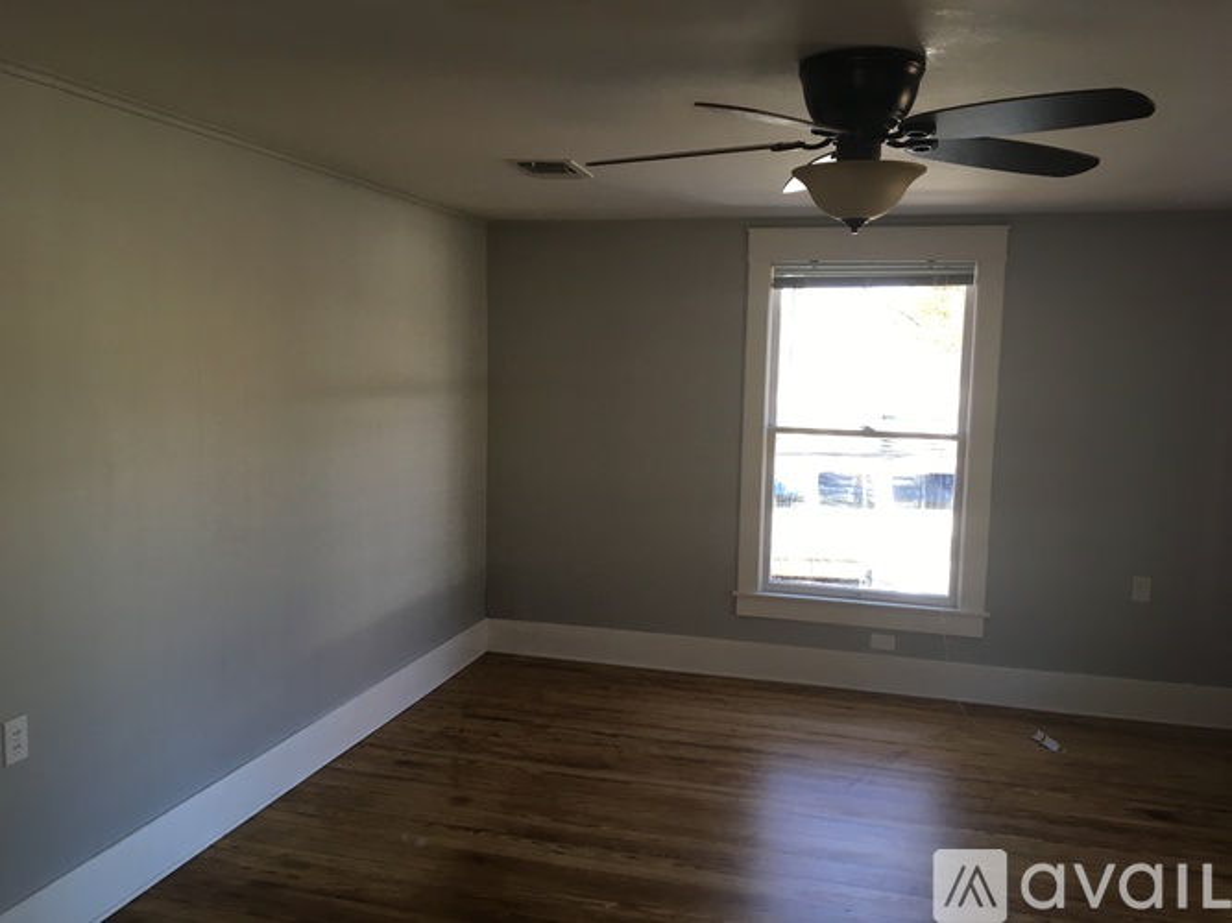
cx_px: 616
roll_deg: -1.5
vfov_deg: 48.2
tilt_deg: -6.0
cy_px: 462
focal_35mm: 29
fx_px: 1032
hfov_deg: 61.7
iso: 25
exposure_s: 1/40
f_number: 2.2
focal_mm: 4.15
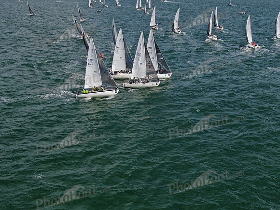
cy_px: 105
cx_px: 140
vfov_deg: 30.3
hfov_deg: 39.7
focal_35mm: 48
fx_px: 388
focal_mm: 8.6
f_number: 3.8
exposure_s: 1/1250
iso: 100
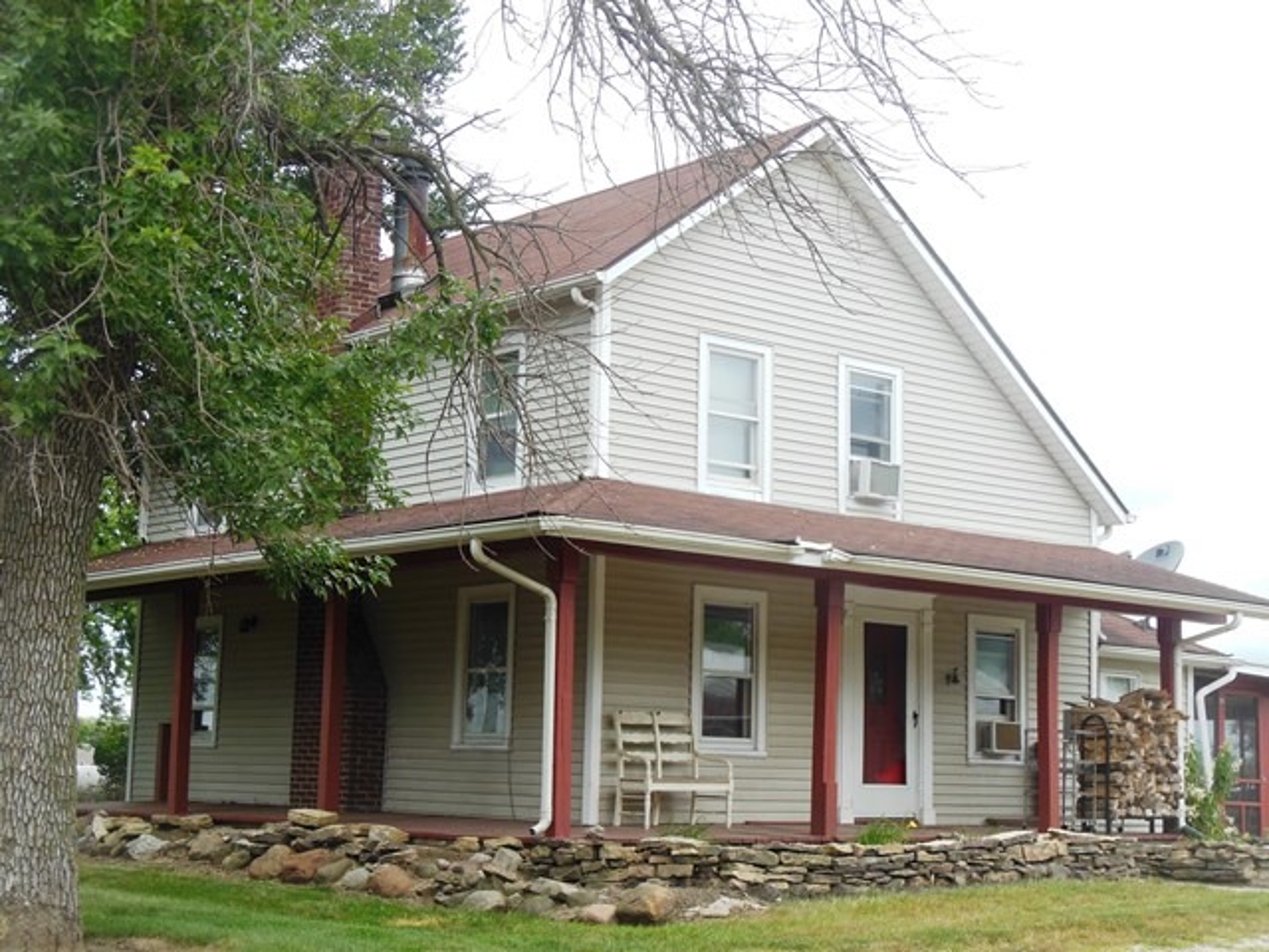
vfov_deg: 25.7
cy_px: 476
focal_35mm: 57
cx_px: 634
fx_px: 2090
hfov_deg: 33.8
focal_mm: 10.2
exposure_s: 1/320
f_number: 4.1
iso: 125
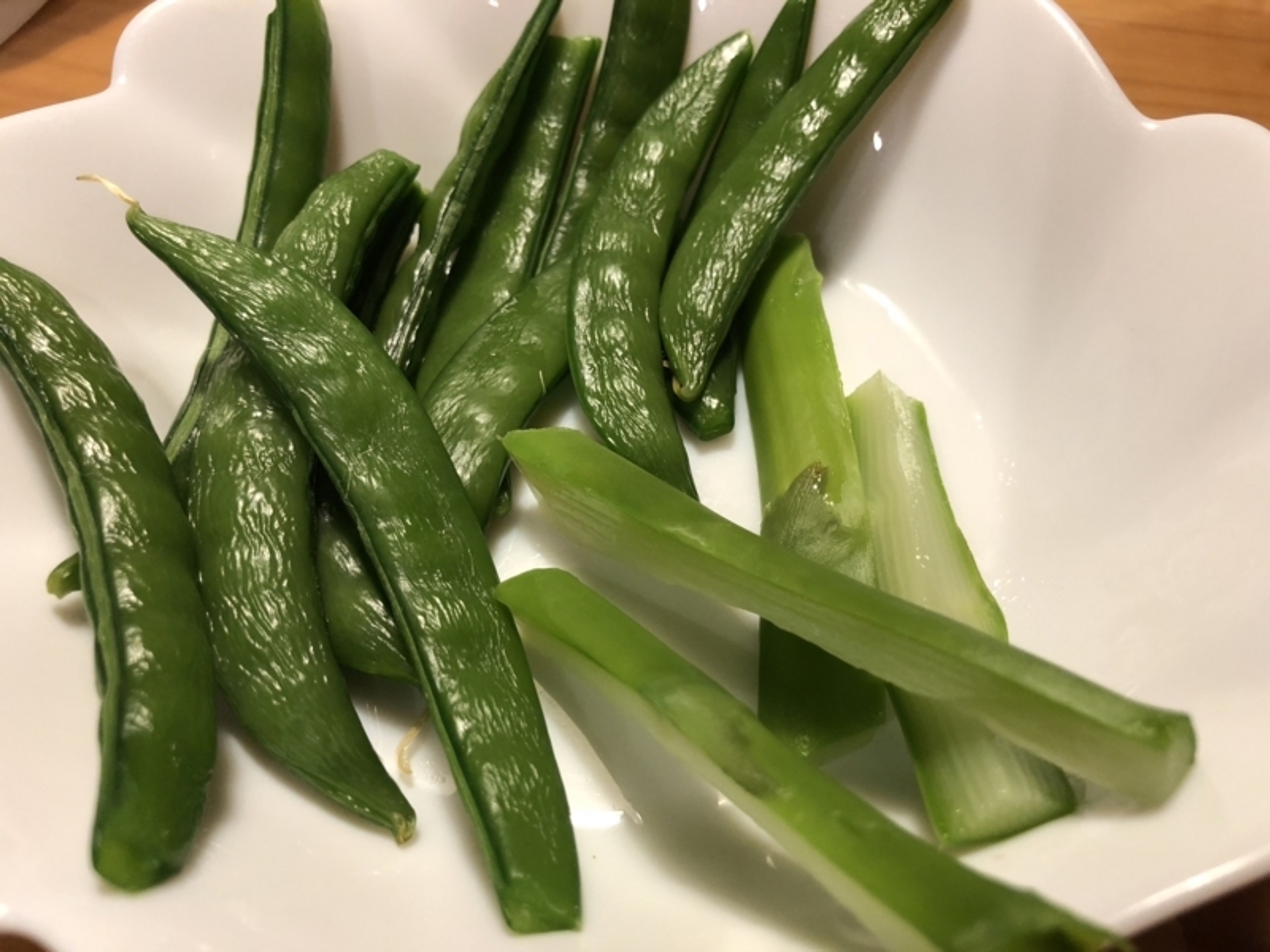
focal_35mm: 28
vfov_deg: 49.7
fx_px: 1027
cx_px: 635
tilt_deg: -51.1
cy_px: 476
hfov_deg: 63.4
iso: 40
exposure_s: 1/17
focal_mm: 4
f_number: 1.8
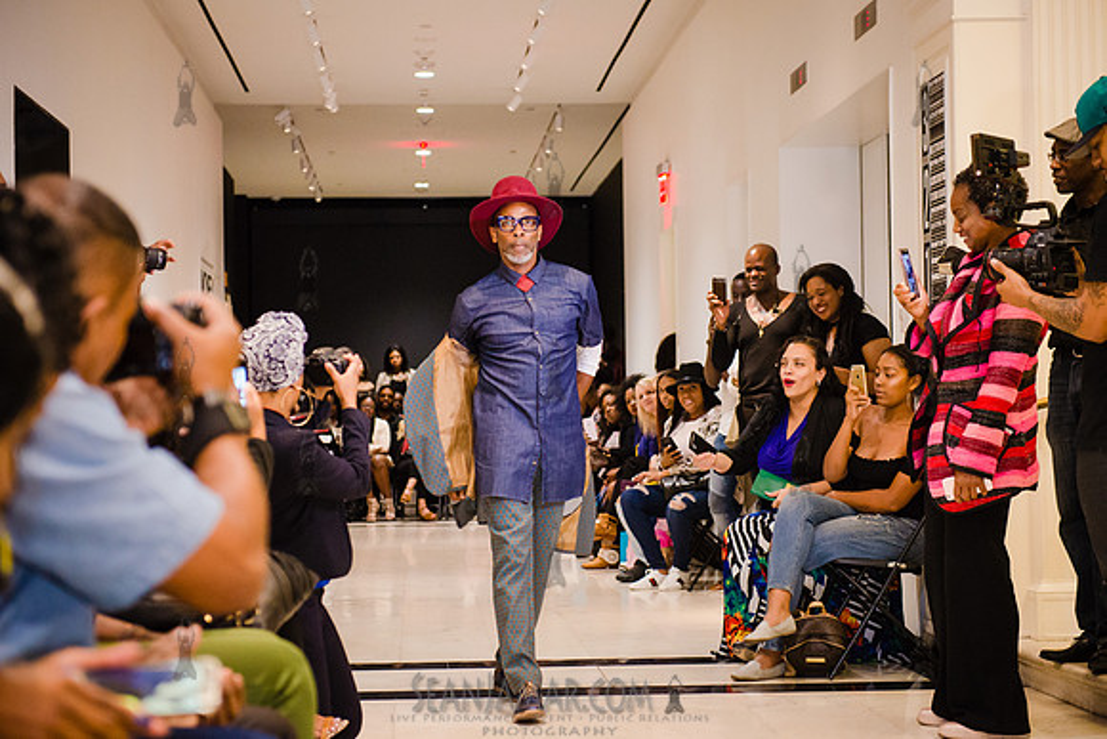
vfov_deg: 18.5
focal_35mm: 74
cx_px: 554
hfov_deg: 27.4
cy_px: 370
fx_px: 2272
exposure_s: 1/200
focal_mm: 70
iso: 4000
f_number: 3.5
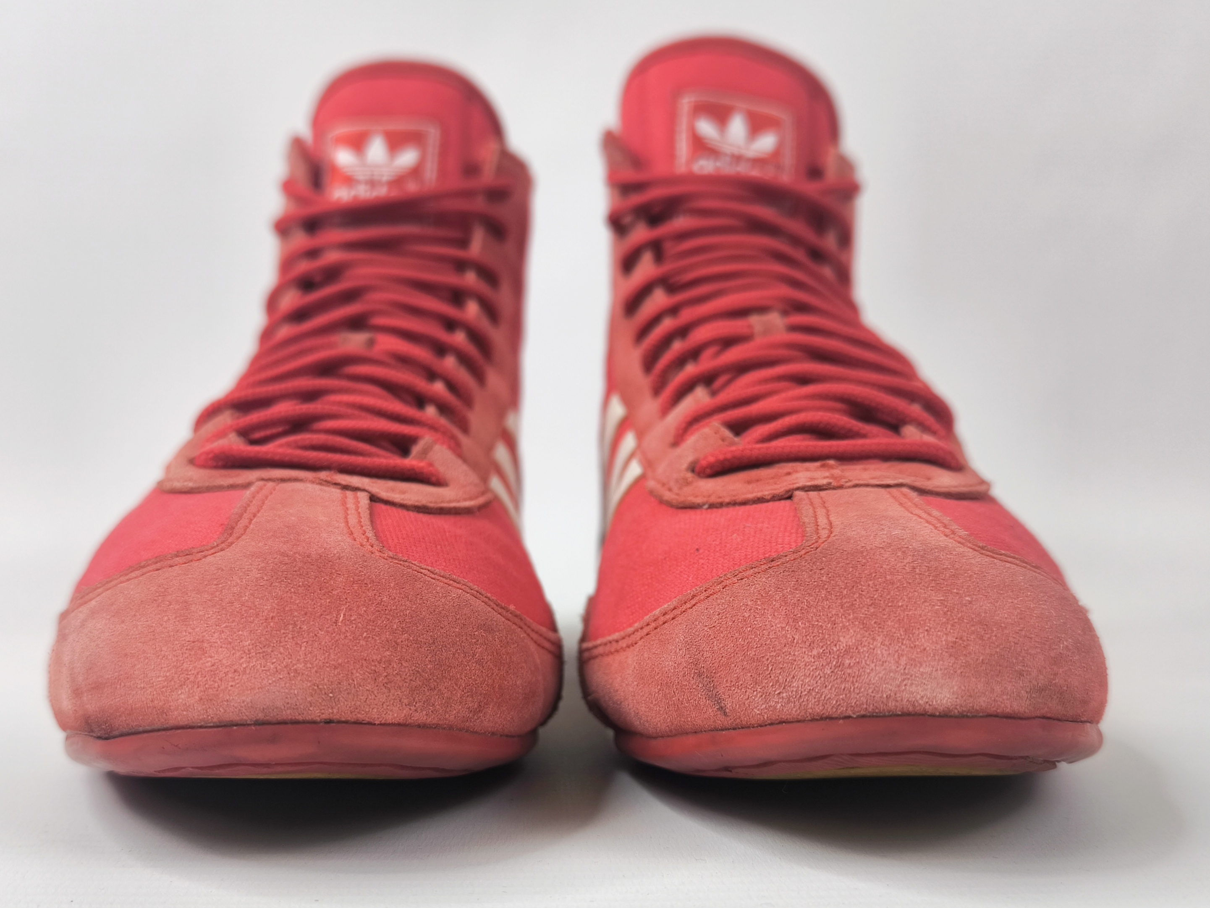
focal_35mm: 24
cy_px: 454
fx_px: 839
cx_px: 605
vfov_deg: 56.8
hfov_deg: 71.6
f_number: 1.9
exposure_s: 1/100
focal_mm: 6.92
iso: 64
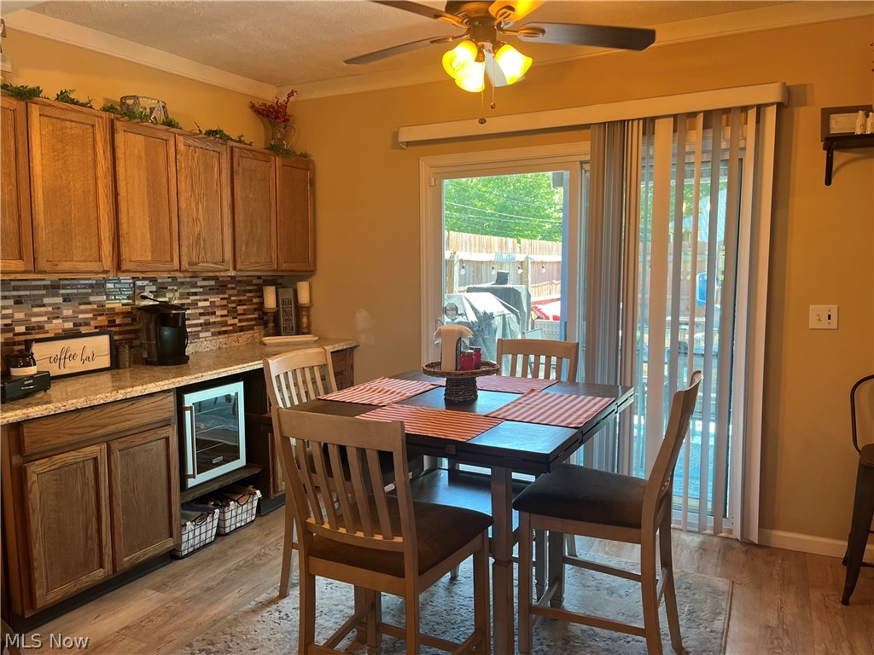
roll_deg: +0.1
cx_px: 437
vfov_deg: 53.1
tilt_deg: -6.3
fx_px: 656
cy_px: 328
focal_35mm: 26
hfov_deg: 67.3
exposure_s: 1/120
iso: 125
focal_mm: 5.1
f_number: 1.6
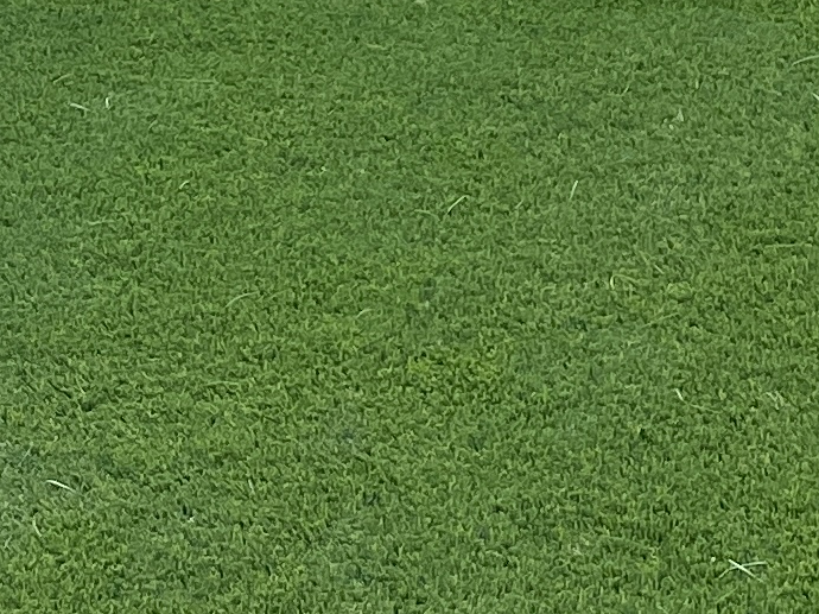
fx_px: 3595
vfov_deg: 8.9
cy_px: -819
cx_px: 1005
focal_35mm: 152
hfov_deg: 12.7
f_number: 1.8
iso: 32
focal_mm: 4.25
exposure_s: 1/2890
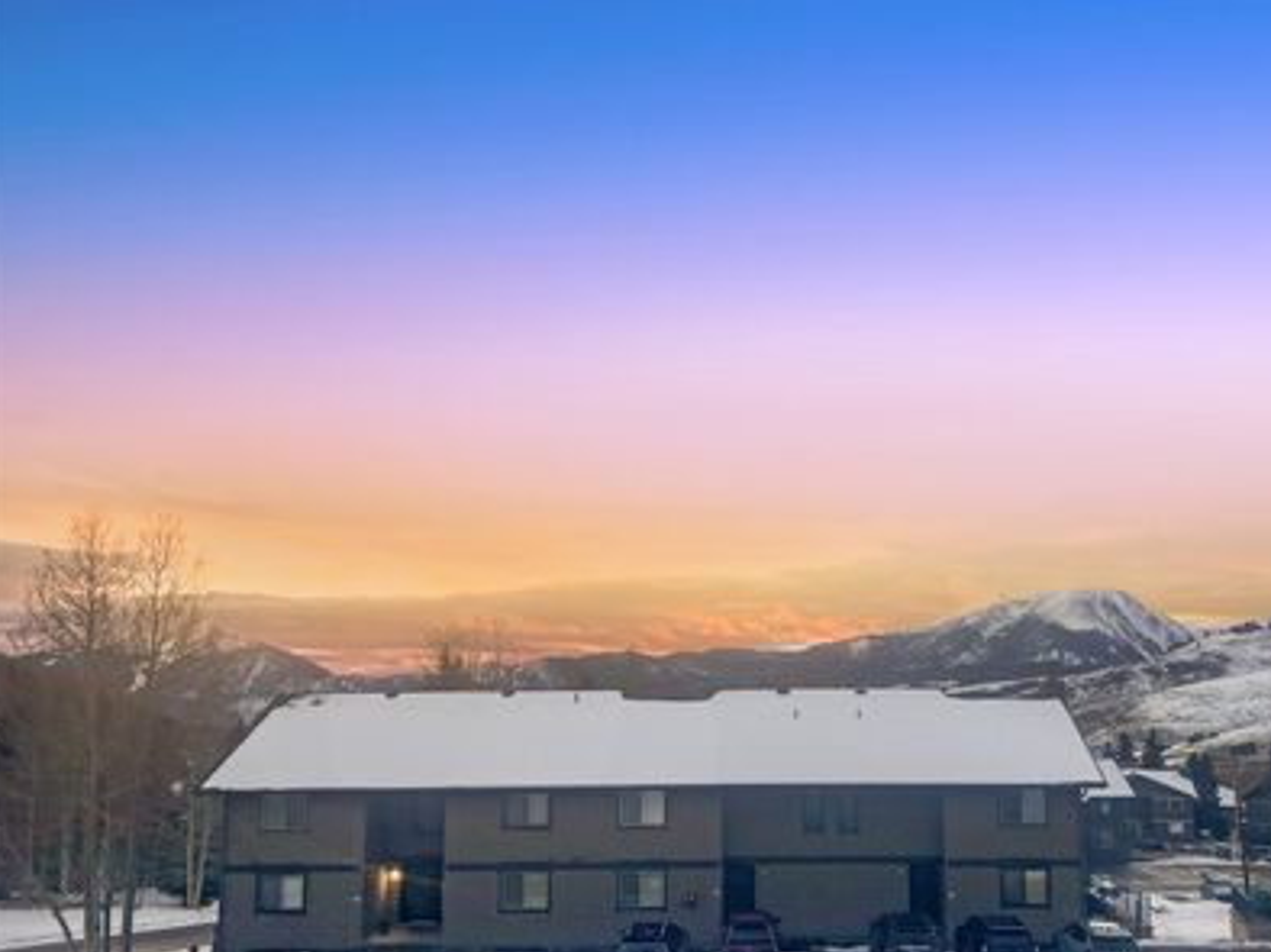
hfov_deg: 54.8
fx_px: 1211
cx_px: 787
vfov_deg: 42.7
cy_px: 576
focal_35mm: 33
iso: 50
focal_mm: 5.7
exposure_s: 1/1029
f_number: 1.5
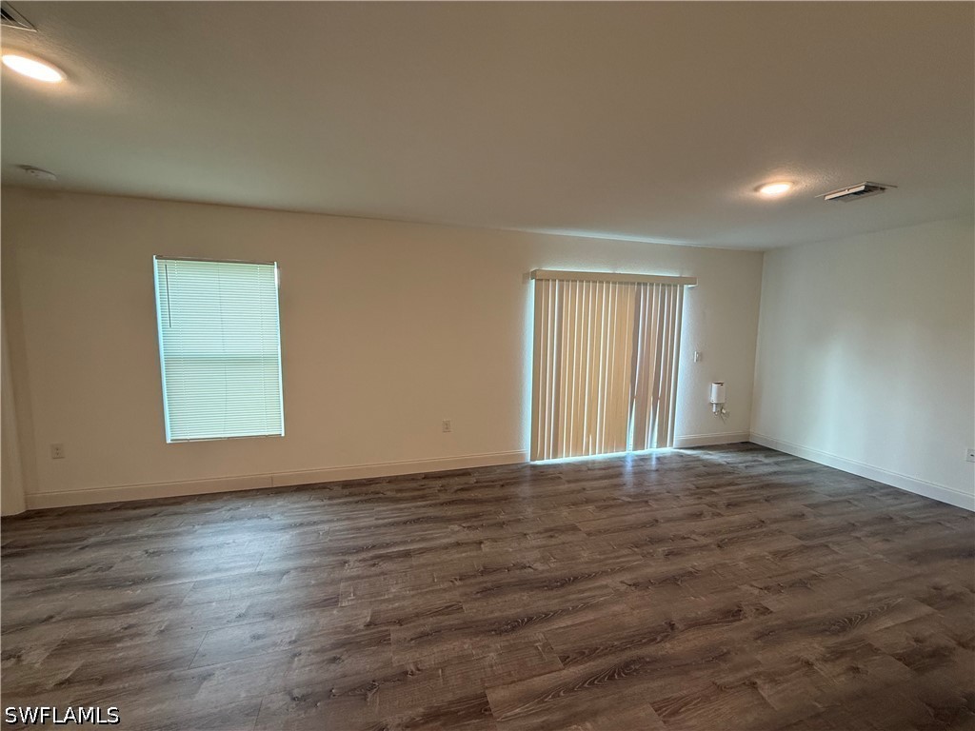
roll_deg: -0.9
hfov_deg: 102.1
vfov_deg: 85.7
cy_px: 366
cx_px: 488
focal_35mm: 14
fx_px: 394
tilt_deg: -5.4
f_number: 2.2
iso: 200
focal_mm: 2.22
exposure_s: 1/120
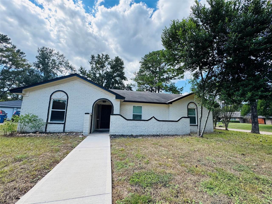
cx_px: 136
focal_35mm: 14
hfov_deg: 102.1
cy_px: 102
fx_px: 110
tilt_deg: +8.6
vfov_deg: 85.7
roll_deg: -1.4
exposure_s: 1/582
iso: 40
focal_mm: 2.22
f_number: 2.2
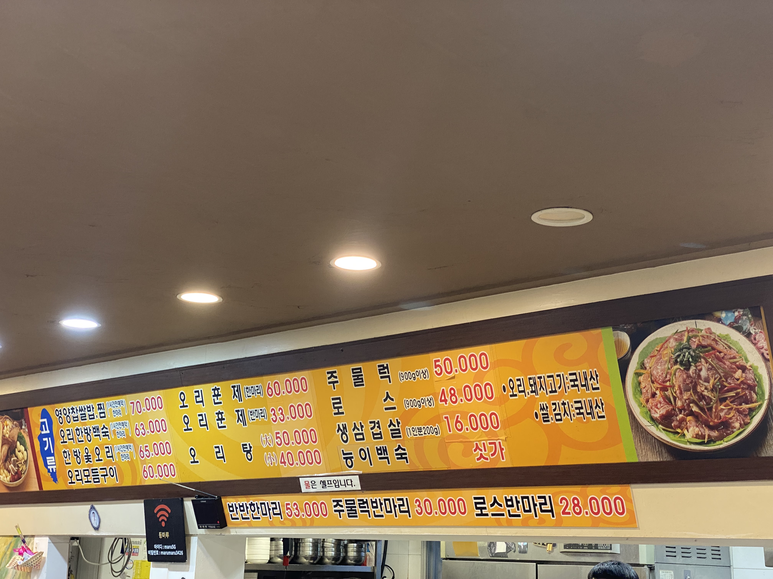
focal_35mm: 52
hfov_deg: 36.8
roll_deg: -1.9
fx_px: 1161
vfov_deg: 28.0
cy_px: 290
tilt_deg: +11.9
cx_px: 386
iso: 125
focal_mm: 6
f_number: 2
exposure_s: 1/60
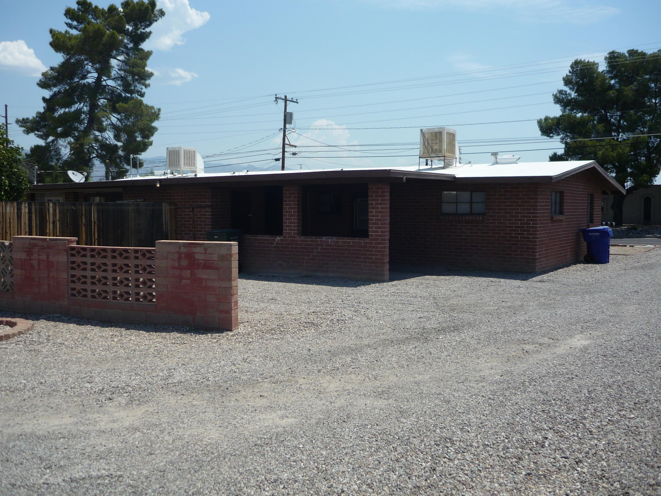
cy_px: 248
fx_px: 630
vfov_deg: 42.9
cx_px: 330
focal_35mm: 33
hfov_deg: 55.4
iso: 100
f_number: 8
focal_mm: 5.5
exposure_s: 1/250
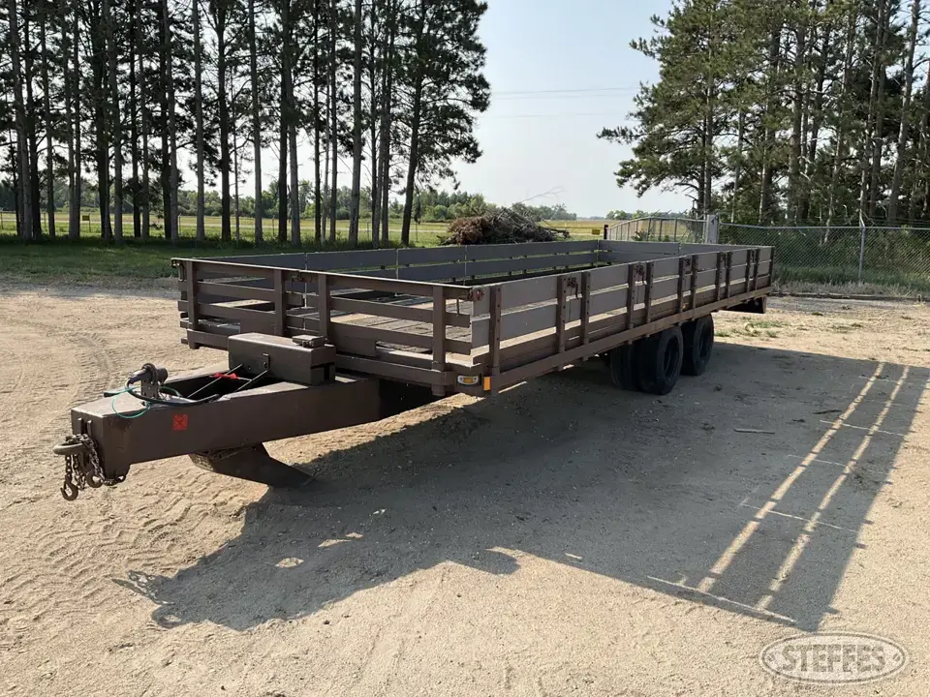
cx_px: 465
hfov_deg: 61.7
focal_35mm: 29
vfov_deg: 48.2
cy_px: 348
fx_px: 779
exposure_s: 1/1144
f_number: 1.8
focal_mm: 3
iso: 25
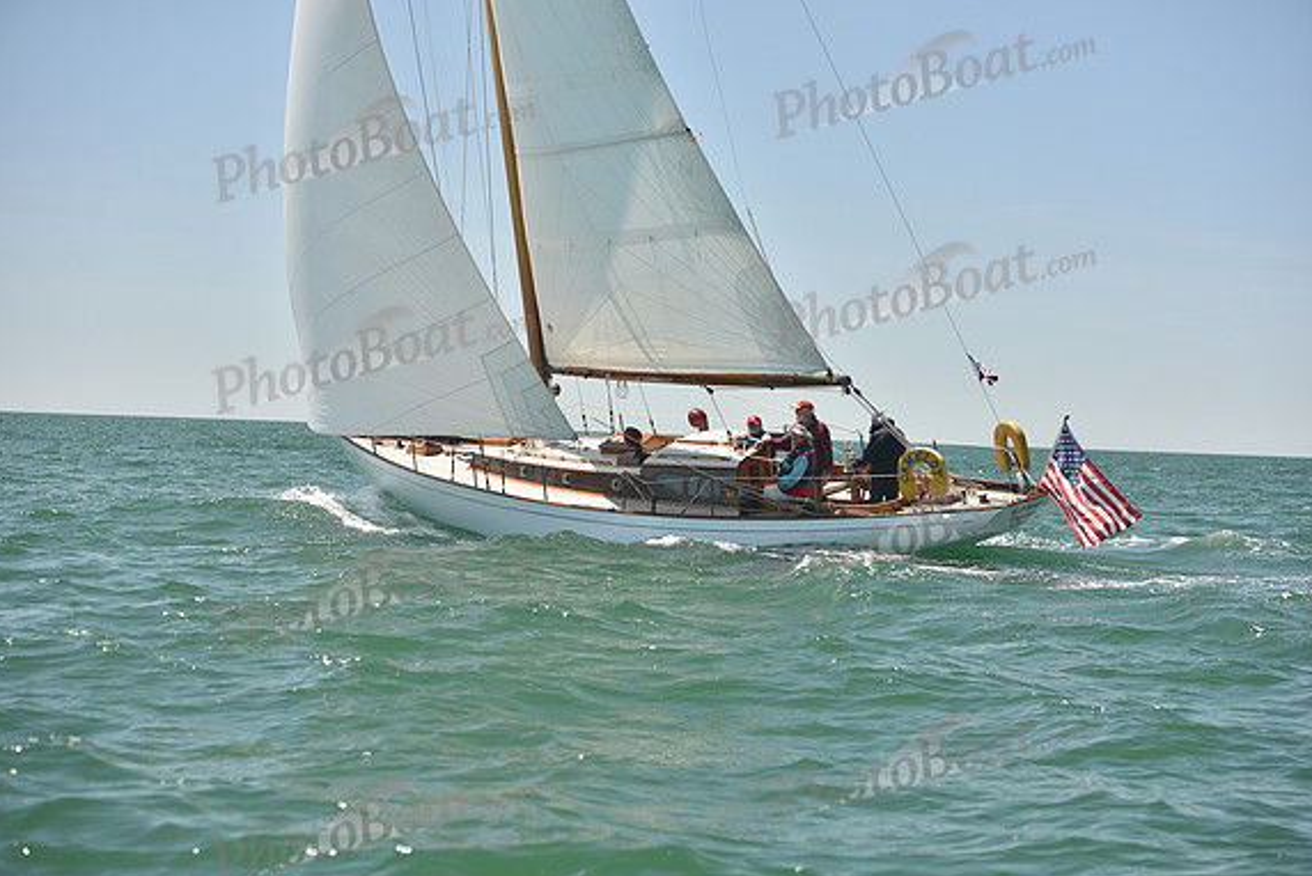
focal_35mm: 71
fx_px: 2589
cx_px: 656
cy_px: 441
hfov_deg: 28.4
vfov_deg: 19.2
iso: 250
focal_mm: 70
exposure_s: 1/800
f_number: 4.5
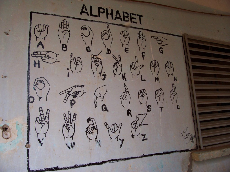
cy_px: 86
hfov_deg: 54.0
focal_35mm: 34
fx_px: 226
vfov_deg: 41.8
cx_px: 115
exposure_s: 1/217
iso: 80
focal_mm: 5.6
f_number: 2.7
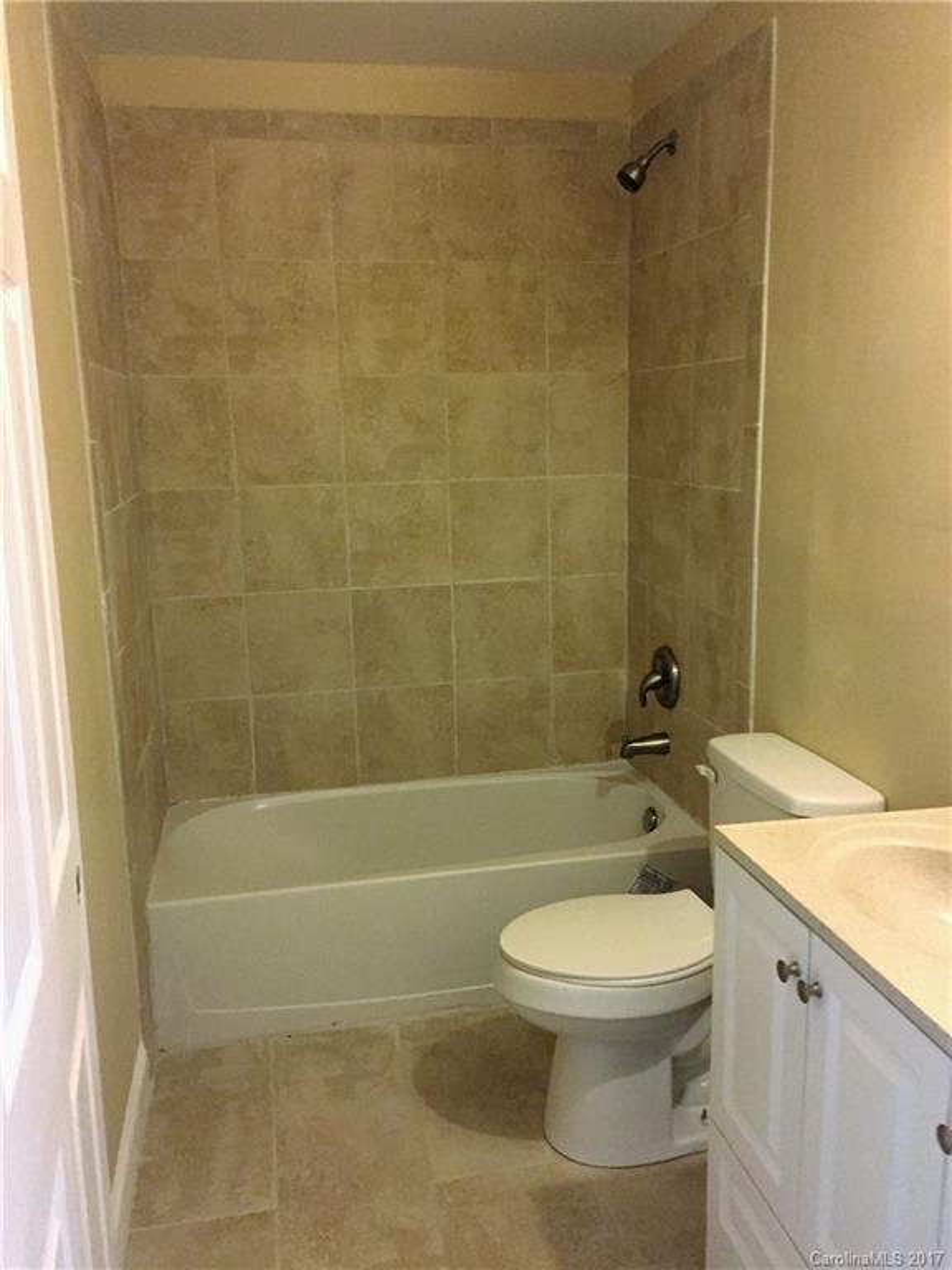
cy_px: 635
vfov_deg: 61.7
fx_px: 1063
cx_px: 476
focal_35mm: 29
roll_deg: +0.6
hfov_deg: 48.2
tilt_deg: -8.1
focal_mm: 4.15
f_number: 2.2
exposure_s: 1/15
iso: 250
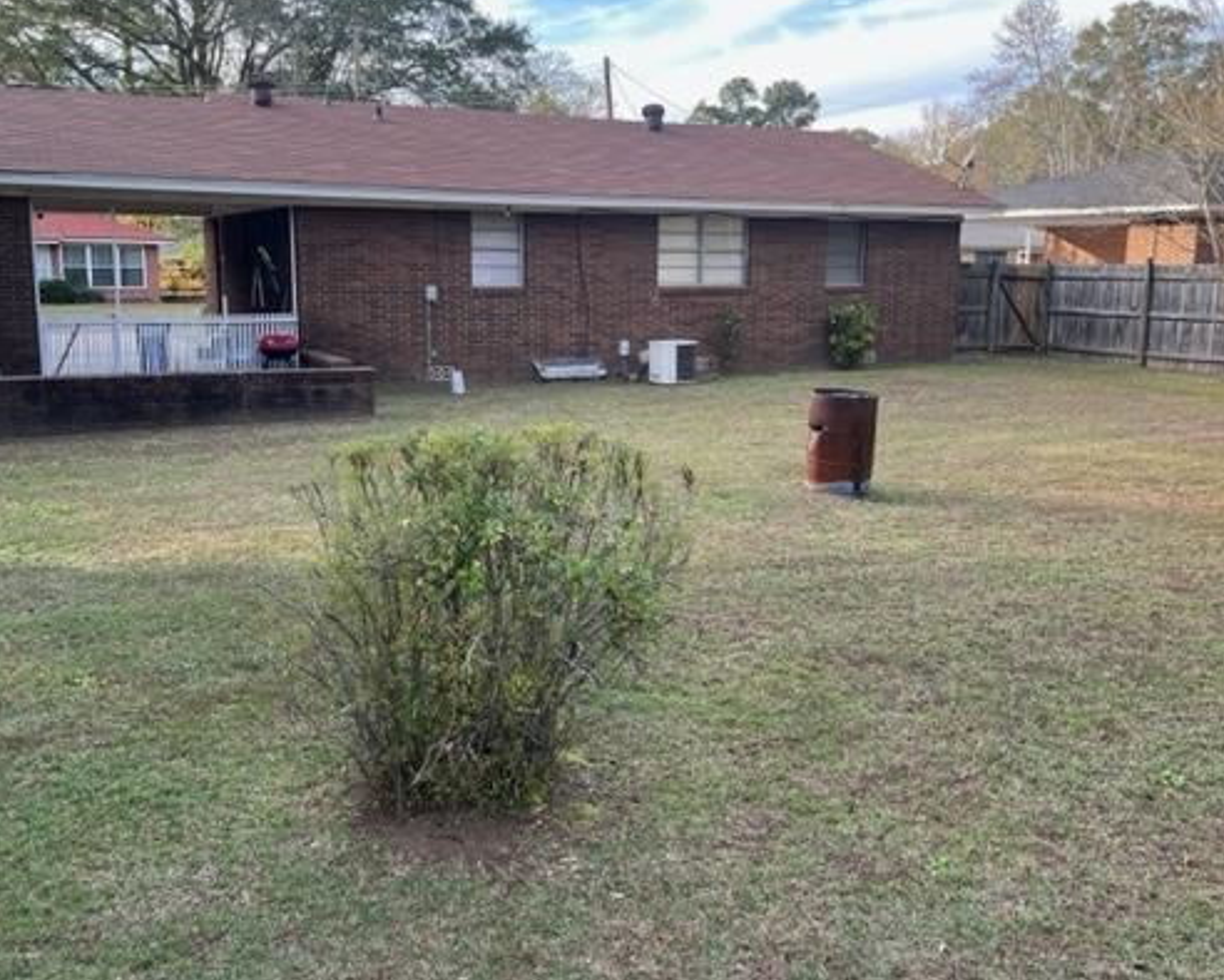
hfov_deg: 54.2
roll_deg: -1.1
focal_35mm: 33
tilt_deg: -8.1
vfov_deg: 44.5
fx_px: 1196
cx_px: 590
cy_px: 443
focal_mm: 5.1
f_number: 1.6
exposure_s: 1/296
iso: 50
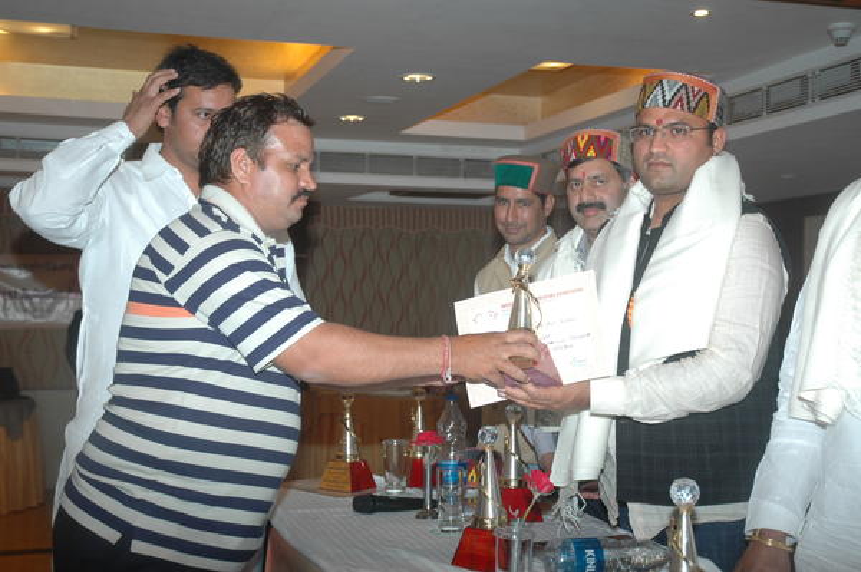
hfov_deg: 38.9
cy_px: 286
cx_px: 430
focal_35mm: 51
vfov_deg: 26.4
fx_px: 1219
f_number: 4.2
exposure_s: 1/60
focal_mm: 34
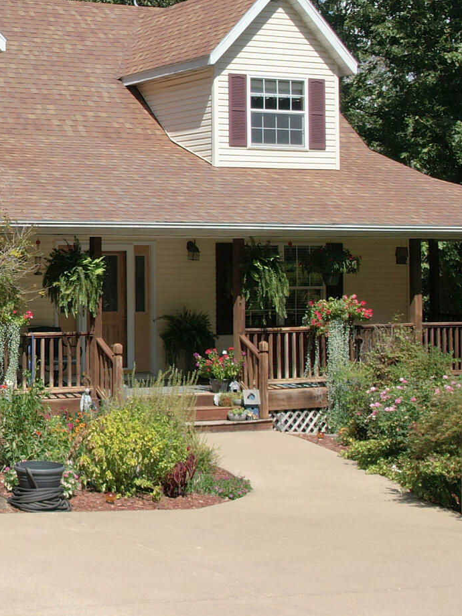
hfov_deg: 19.5
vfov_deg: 28.1
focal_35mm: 69
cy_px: 234
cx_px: -154
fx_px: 1228
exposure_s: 1/500
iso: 100
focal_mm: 8.38
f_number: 2.8
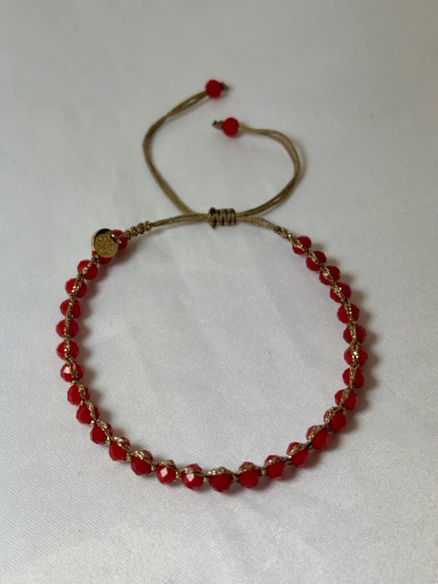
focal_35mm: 52
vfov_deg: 36.8
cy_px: 292
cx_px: 219
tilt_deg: -54.0
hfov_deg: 28.0
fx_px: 877
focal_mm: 5.96
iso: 40
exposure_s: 1/339
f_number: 1.6
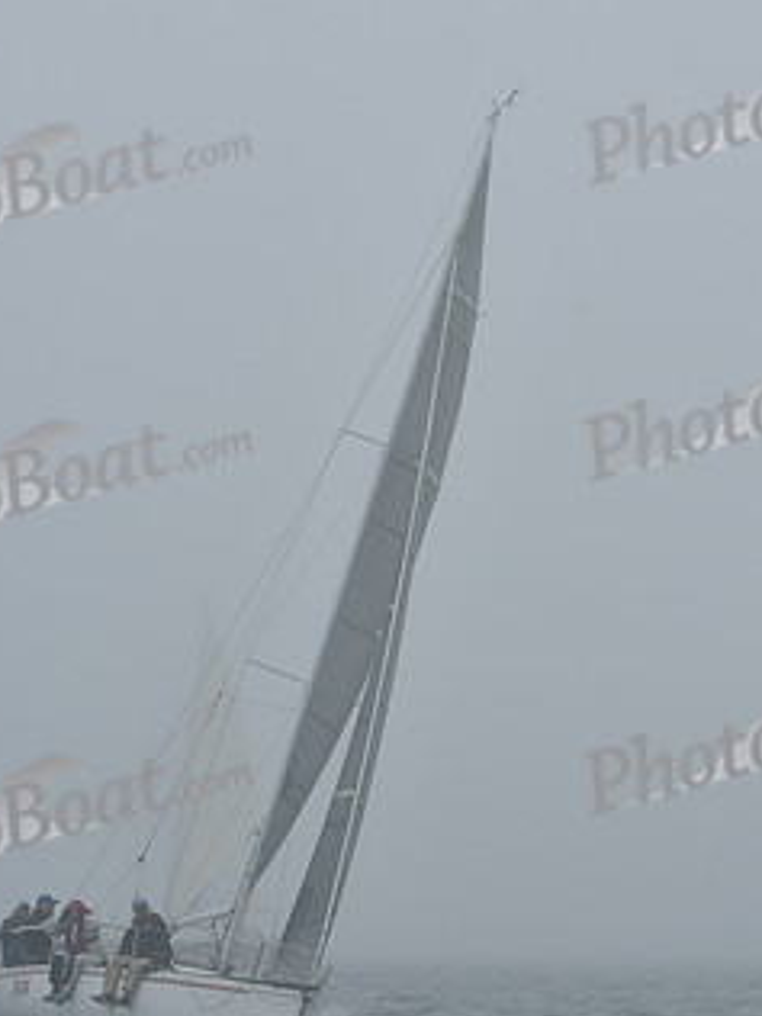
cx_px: 420
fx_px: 5811
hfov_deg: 7.5
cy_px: 611
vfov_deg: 10.0
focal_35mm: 198
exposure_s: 1/800
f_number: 9
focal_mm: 112
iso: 250
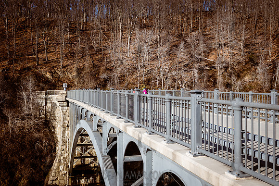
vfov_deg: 36.6
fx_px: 281
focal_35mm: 36
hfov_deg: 52.8
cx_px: 140
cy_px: 93
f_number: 9
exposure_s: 1/200
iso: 125
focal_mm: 24
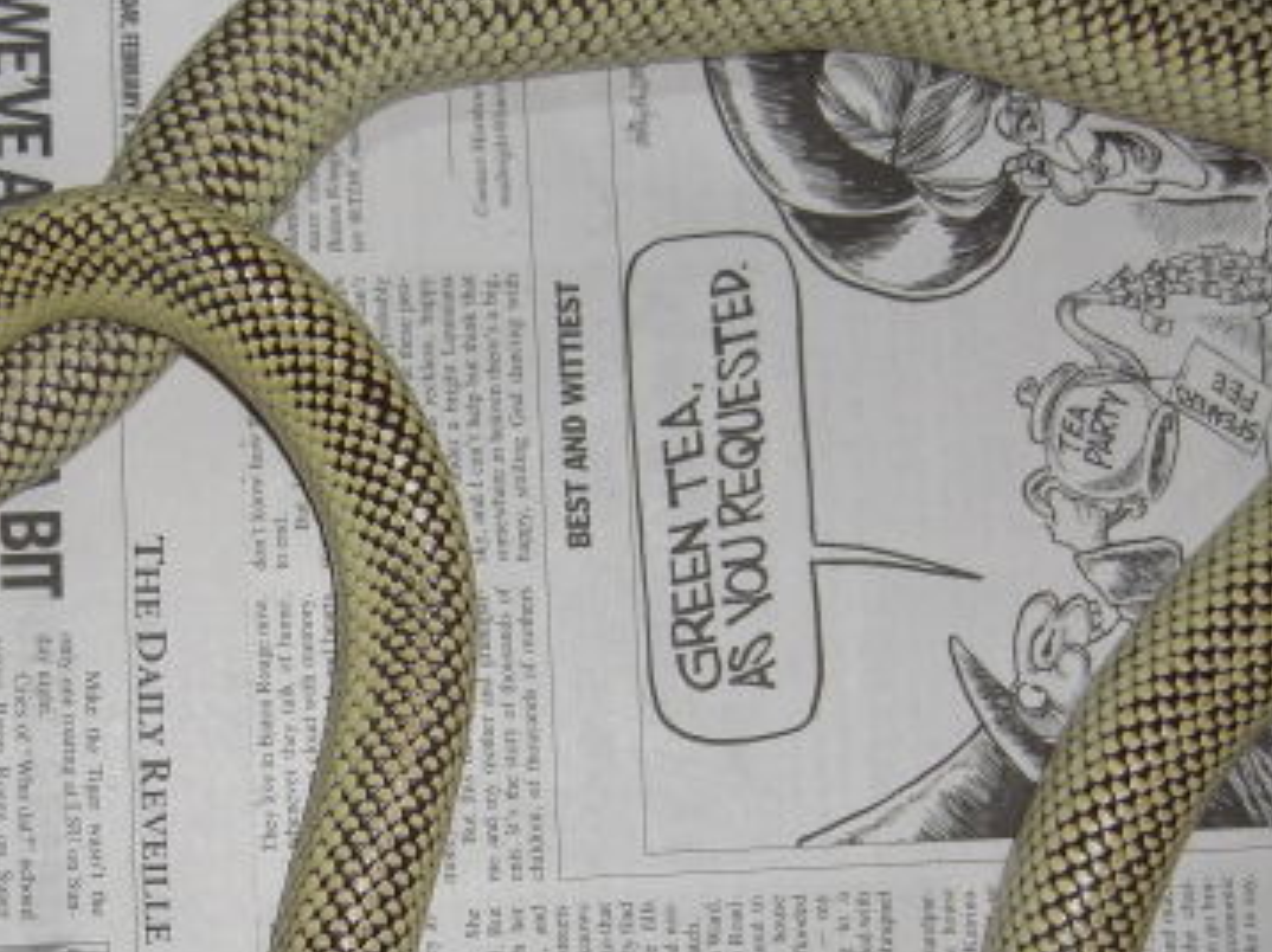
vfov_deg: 21.3
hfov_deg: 28.2
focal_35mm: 68
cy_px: 753
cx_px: 323
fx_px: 2497
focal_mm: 7.9
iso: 100
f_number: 2.8
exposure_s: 1/60
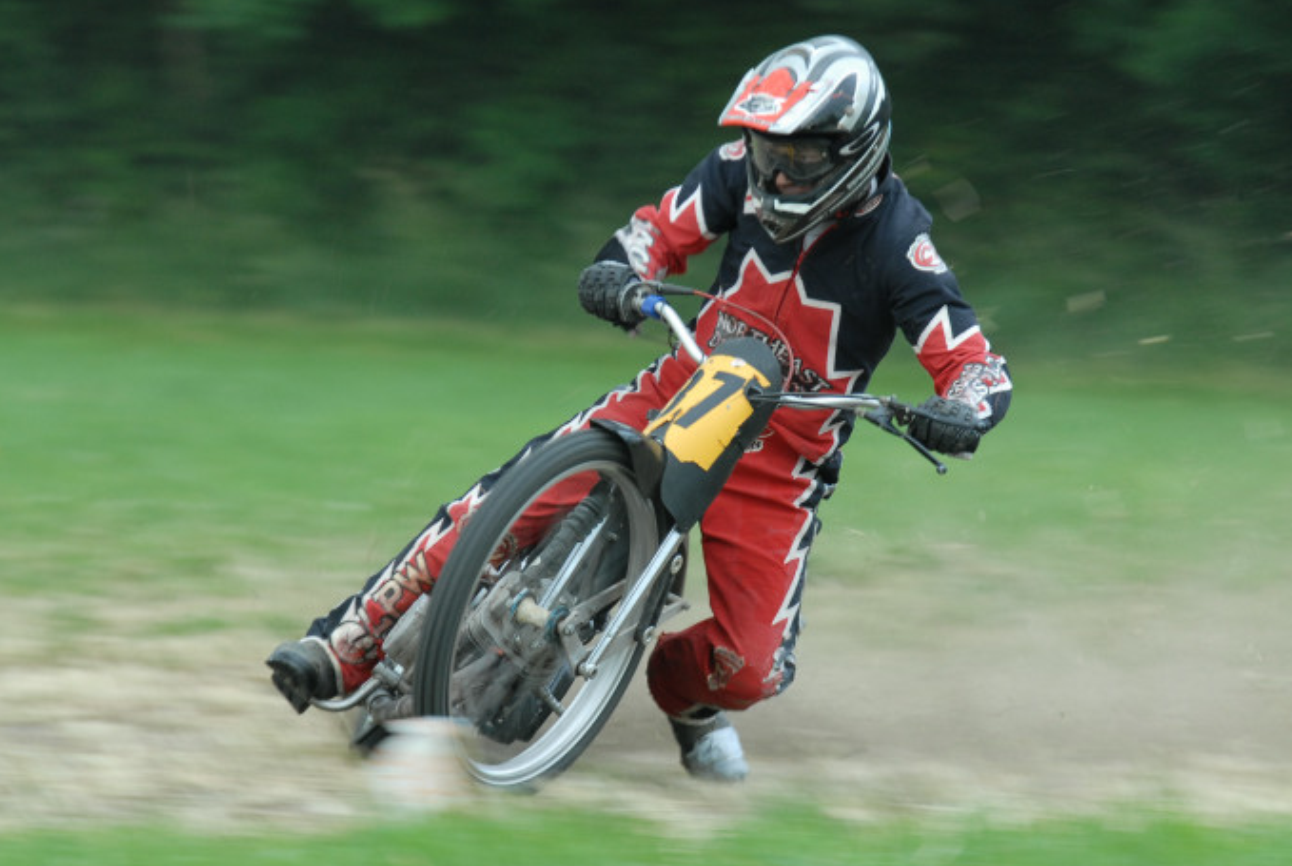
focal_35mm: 389
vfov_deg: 3.5
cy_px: 430
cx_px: 681
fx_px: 13982
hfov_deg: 5.3
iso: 400
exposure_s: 1/160
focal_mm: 220
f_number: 6.3
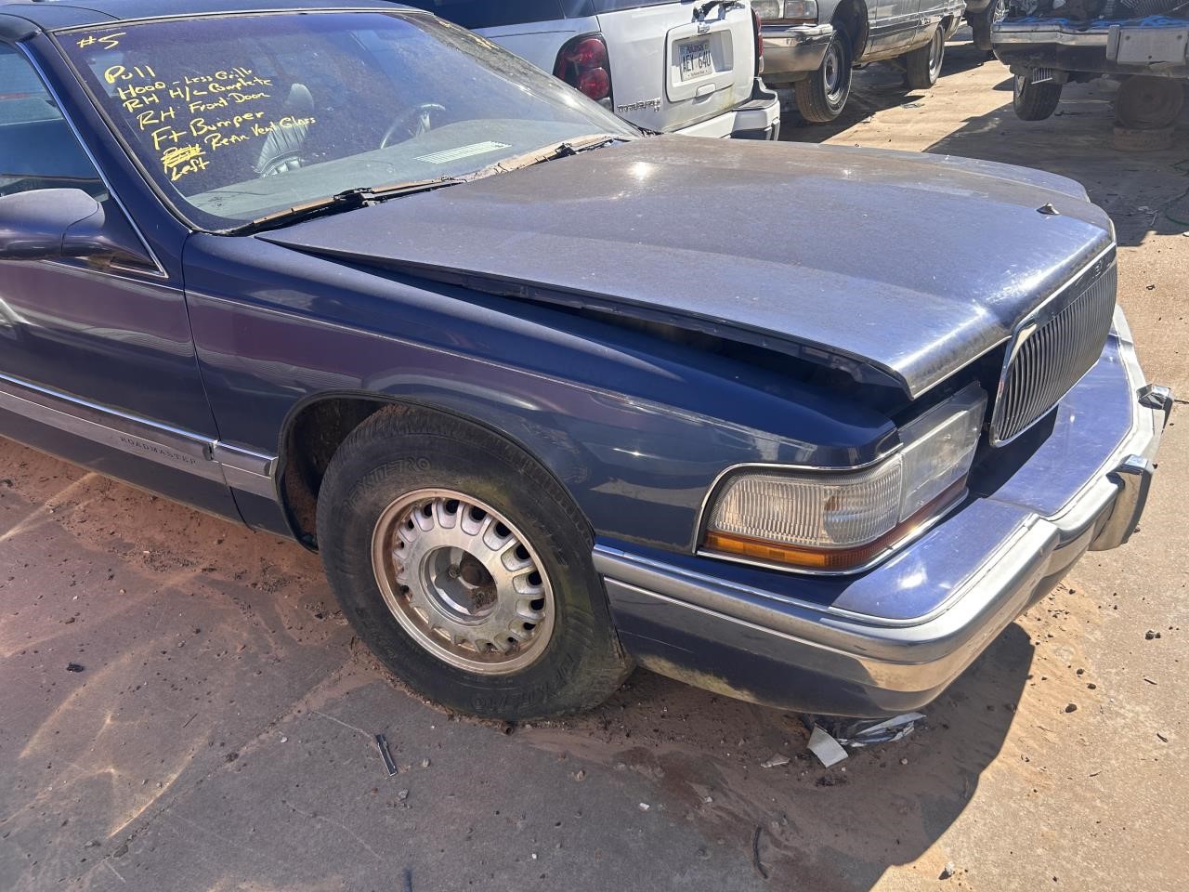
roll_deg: +5.0
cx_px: 594
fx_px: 893
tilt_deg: -28.9
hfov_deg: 67.3
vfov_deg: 53.1
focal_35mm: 26
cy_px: 446
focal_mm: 5.7
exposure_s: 1/1511
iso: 50
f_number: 1.5
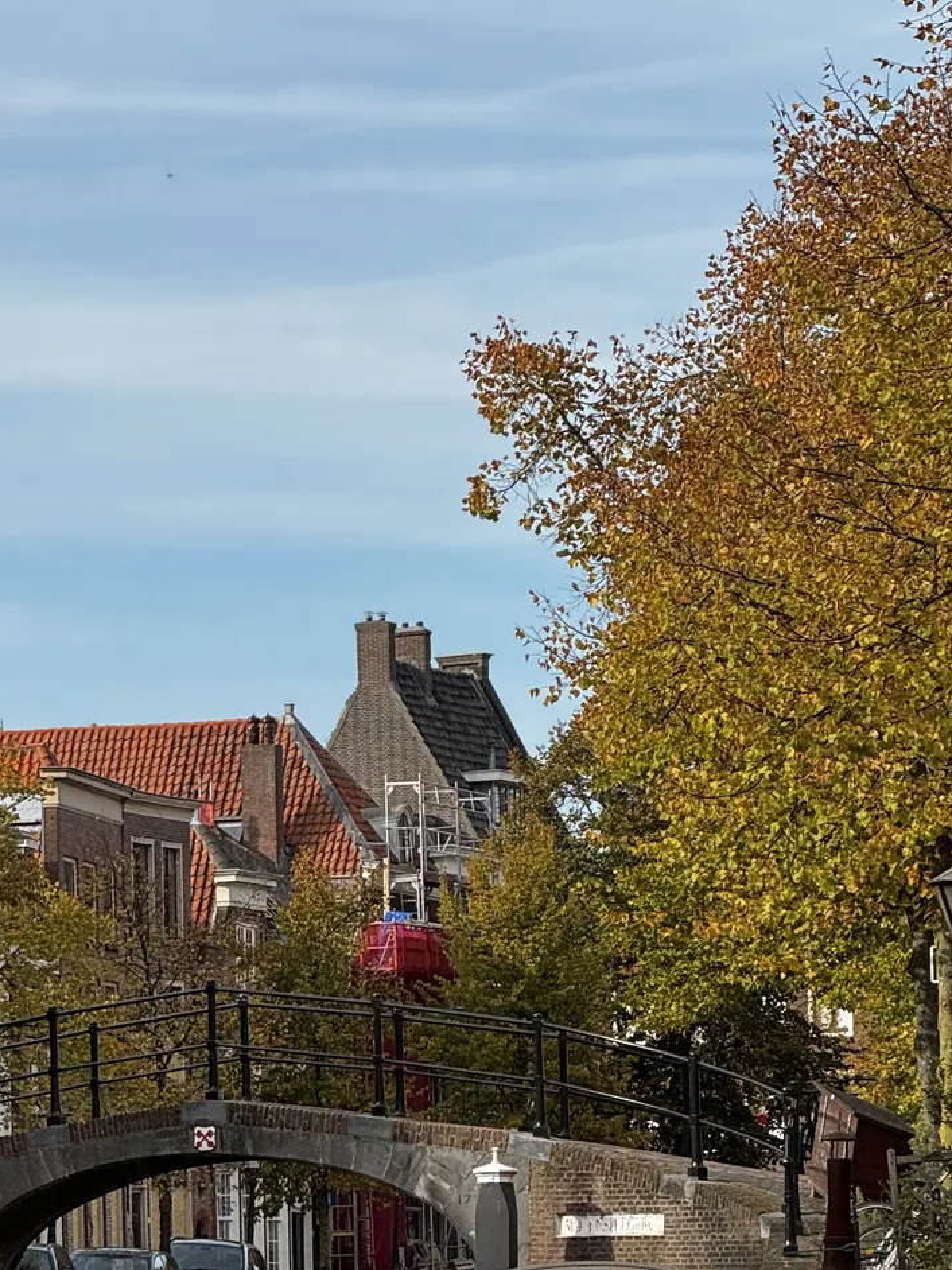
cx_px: 260
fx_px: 8399
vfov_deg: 8.6
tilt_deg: +2.6
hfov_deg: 6.5
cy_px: 1007
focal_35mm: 229
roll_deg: +2.0
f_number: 2.8
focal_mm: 15.66
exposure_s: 1/1080
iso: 50
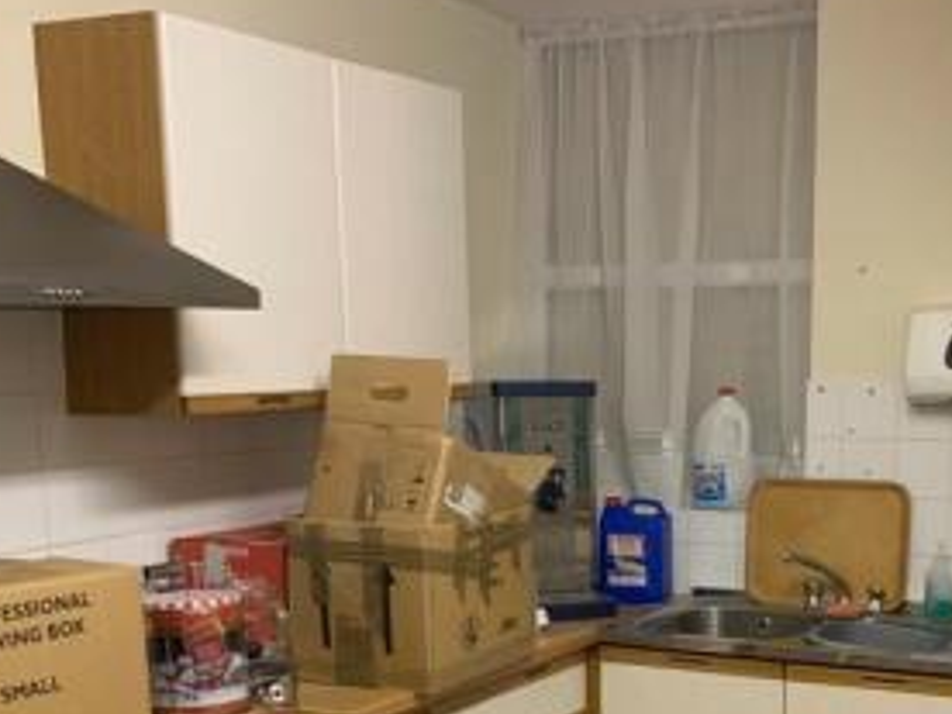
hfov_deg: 34.4
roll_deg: -0.7
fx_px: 1513
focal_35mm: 55
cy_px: 654
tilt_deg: -9.0
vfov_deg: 25.7
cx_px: 674
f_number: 1.8
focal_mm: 4.25
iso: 400
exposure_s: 1/33
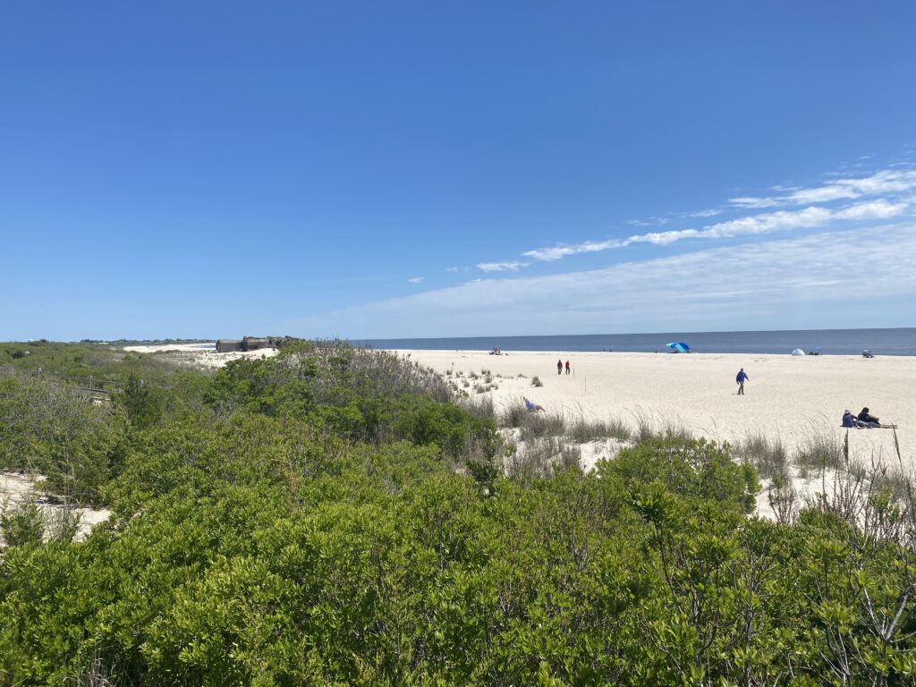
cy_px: 344
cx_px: 458
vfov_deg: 53.1
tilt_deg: -0.3
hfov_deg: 67.3
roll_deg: +0.5
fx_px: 688
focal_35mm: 26
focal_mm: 4.25
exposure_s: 1/4444
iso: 32
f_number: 1.8
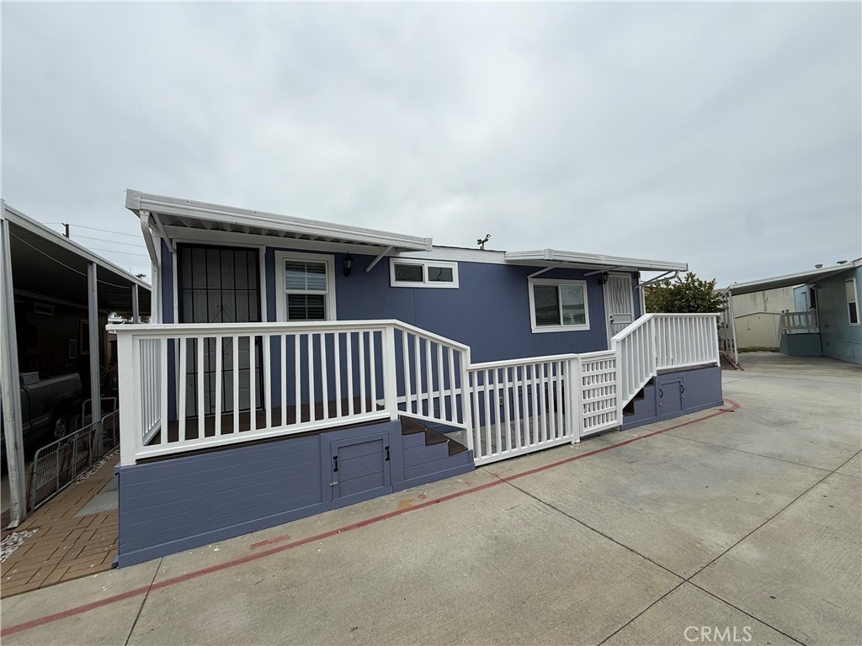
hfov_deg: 102.1
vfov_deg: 85.7
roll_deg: +2.9
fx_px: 349
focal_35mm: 14
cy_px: 323
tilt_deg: +2.2
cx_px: 431
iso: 50
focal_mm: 2.22
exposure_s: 1/2717
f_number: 2.2
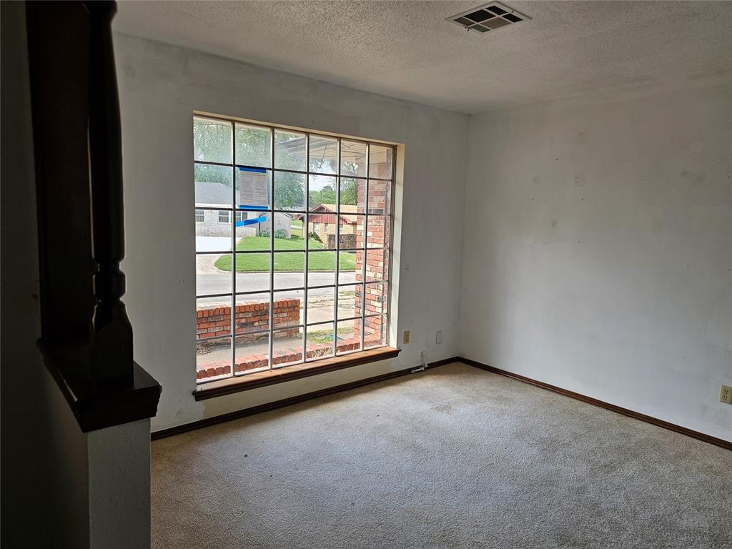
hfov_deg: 73.9
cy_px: 274
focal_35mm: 23
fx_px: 486
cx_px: 366
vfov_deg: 58.9
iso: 25
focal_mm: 6.3
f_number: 1.7
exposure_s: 1/207
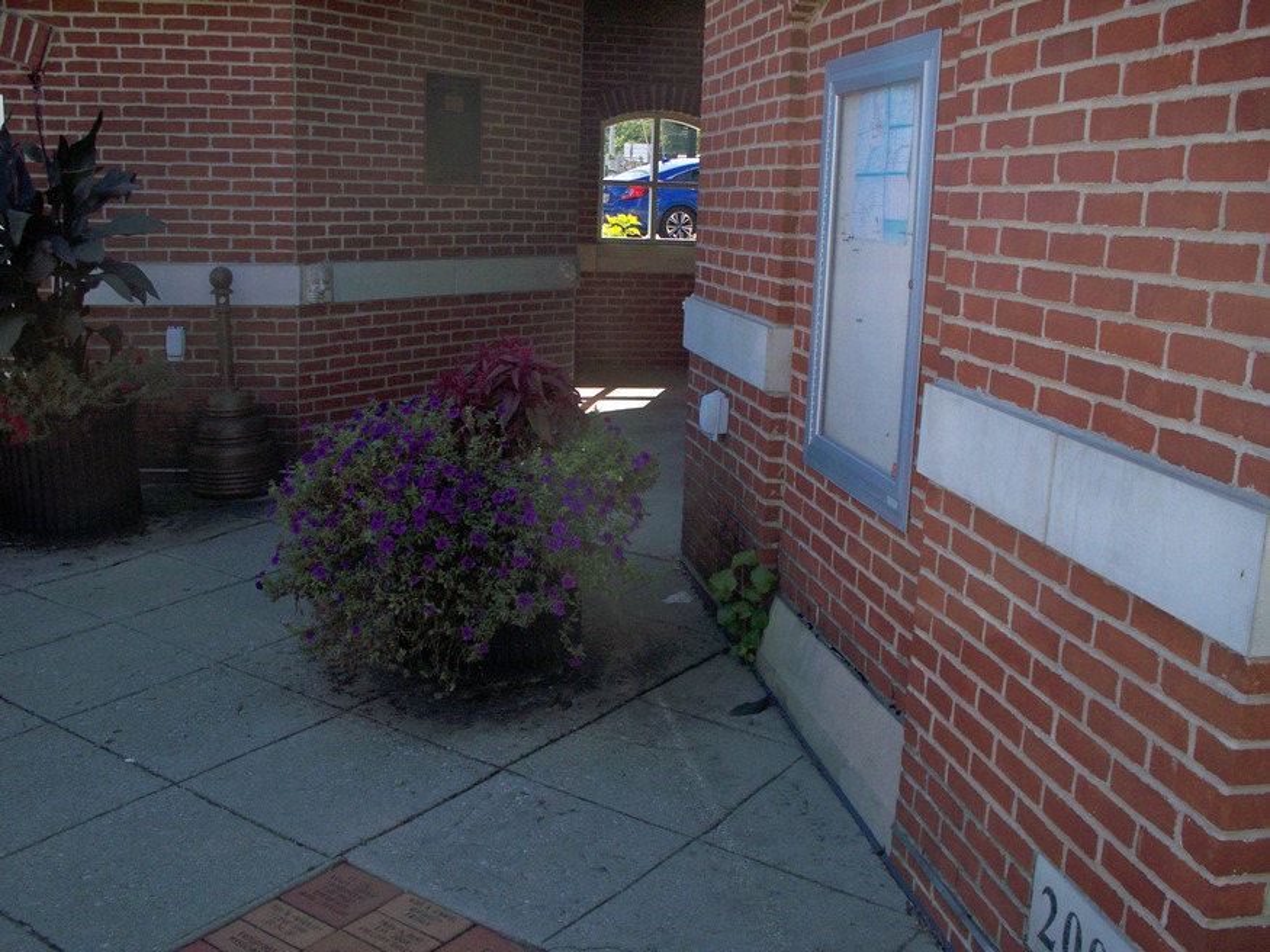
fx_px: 1284
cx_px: 635
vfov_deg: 40.7
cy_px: 476
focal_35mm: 35
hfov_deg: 52.6
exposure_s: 1/800
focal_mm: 7.54
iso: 100
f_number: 4.8
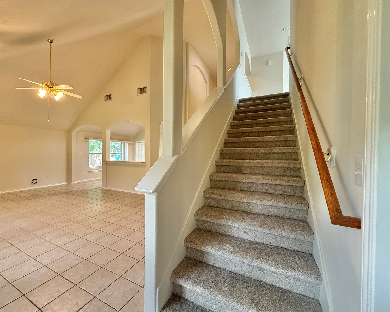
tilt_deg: -0.4
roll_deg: -0.5
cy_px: 154
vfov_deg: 84.0
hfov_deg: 96.6
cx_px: 181
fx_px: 173
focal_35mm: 15
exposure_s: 1/60
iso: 200
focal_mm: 2.22
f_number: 2.2
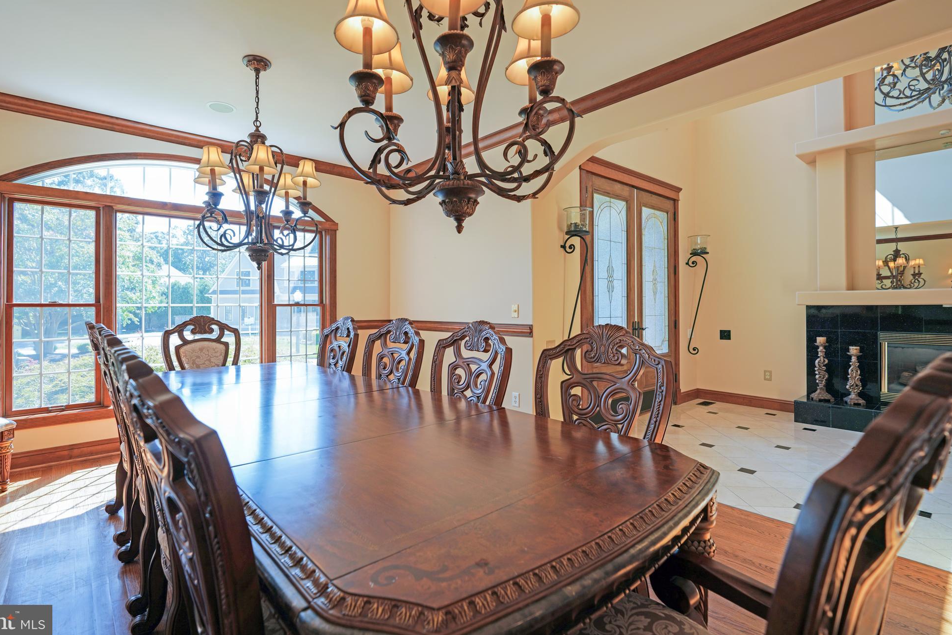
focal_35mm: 17
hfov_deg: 93.2
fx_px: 450
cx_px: 448
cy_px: 304
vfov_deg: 70.4
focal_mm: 16
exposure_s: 1/60
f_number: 4
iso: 125
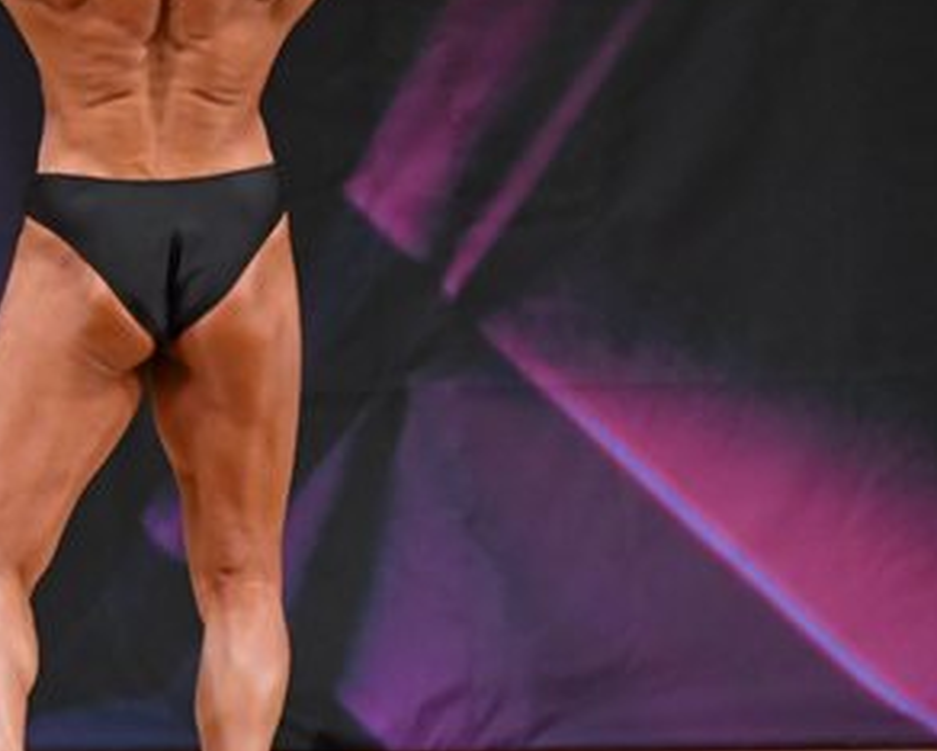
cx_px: 252
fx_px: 18648
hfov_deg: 2.9
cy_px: 167
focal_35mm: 672
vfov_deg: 2.3
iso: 3200
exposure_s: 1/400
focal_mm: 180
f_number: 5.6
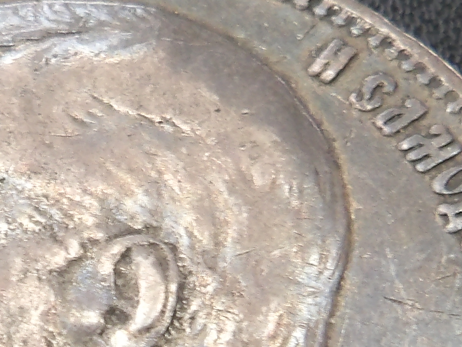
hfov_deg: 18.7
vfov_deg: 13.7
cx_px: 105
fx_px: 1388
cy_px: 443
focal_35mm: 104
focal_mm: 4.2
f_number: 4.1
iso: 237
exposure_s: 1/15
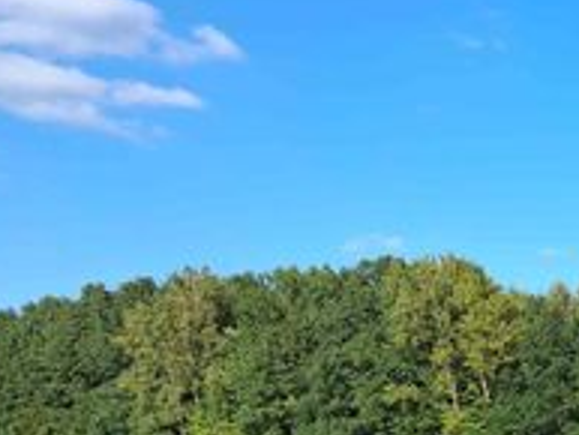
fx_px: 1172
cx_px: 711
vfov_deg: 20.7
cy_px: 376
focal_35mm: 70
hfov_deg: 24.8
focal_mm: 4
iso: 25
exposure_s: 1/364
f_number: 1.8
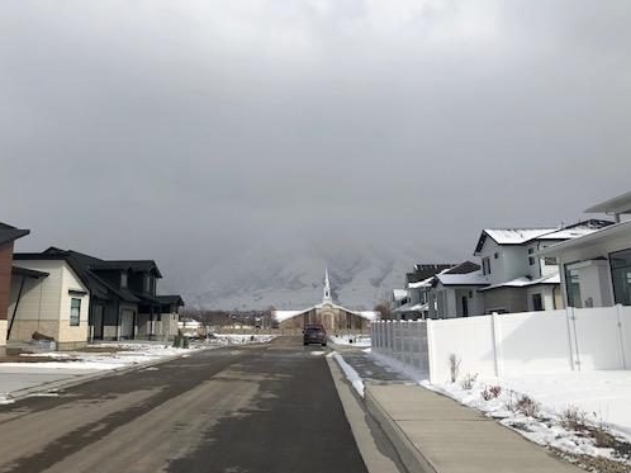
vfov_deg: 39.4
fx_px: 656
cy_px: 178
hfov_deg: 51.0
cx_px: 251
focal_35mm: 36
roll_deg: -0.8
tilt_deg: +13.0
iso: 20
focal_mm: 3.99
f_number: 1.8
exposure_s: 1/4049
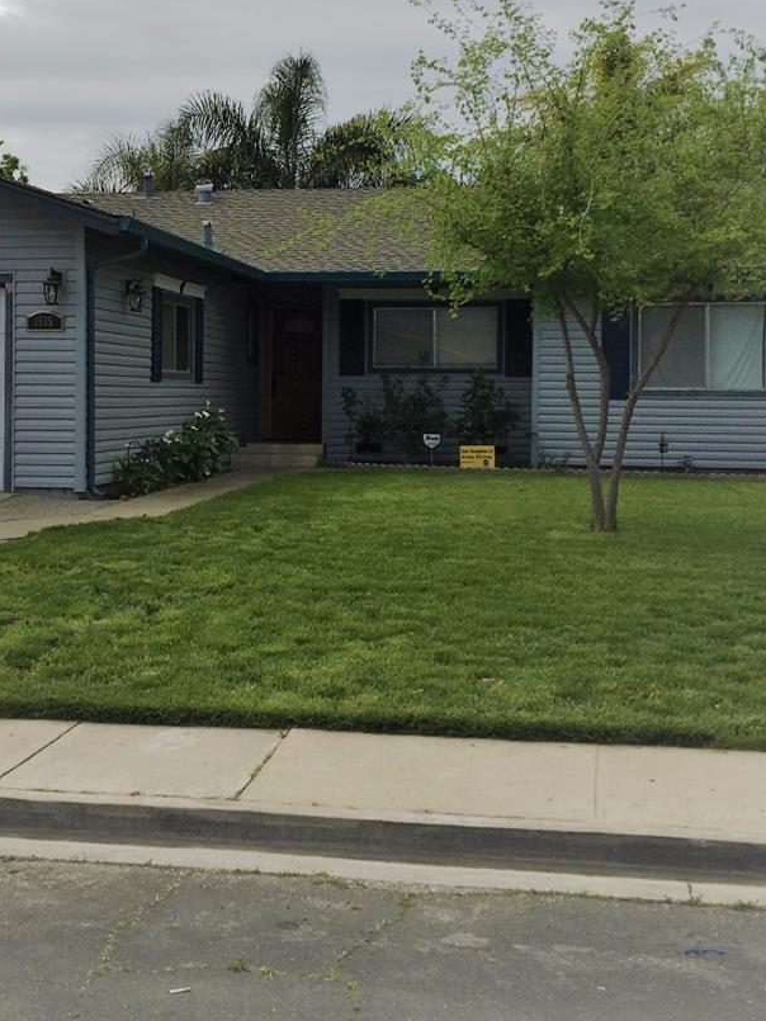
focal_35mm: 54
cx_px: 279
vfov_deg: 35.4
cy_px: 394
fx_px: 1593
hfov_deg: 26.9
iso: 25
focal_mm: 4.15
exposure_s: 1/3497
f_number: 2.2
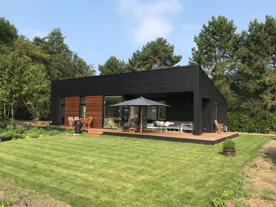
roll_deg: -0.9
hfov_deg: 63.4
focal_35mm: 28
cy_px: 104
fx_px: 223
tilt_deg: +1.8
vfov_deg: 49.7
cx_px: 138
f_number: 1.8
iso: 20
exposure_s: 1/1389
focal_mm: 3.99
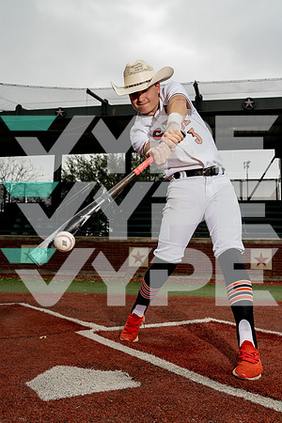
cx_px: 141
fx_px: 411
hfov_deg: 37.9
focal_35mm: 35
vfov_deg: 54.4
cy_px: 212
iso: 320
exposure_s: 1/250
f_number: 5.6
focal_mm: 35
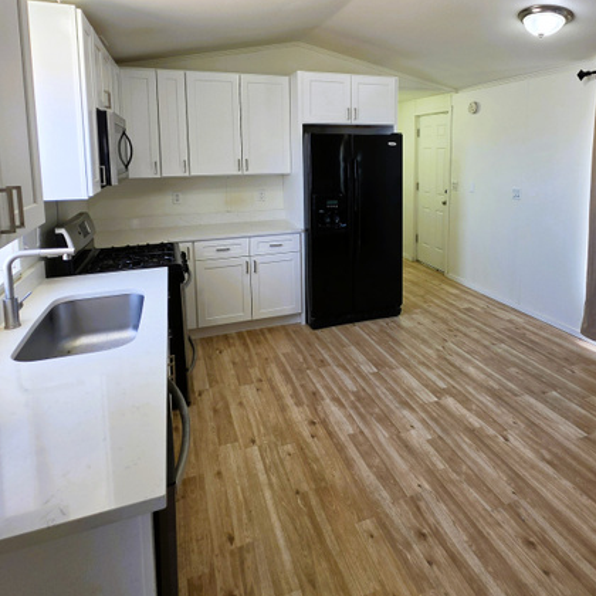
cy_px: 196
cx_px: 341
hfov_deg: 71.8
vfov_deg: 70.0
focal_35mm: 21
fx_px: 409
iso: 64
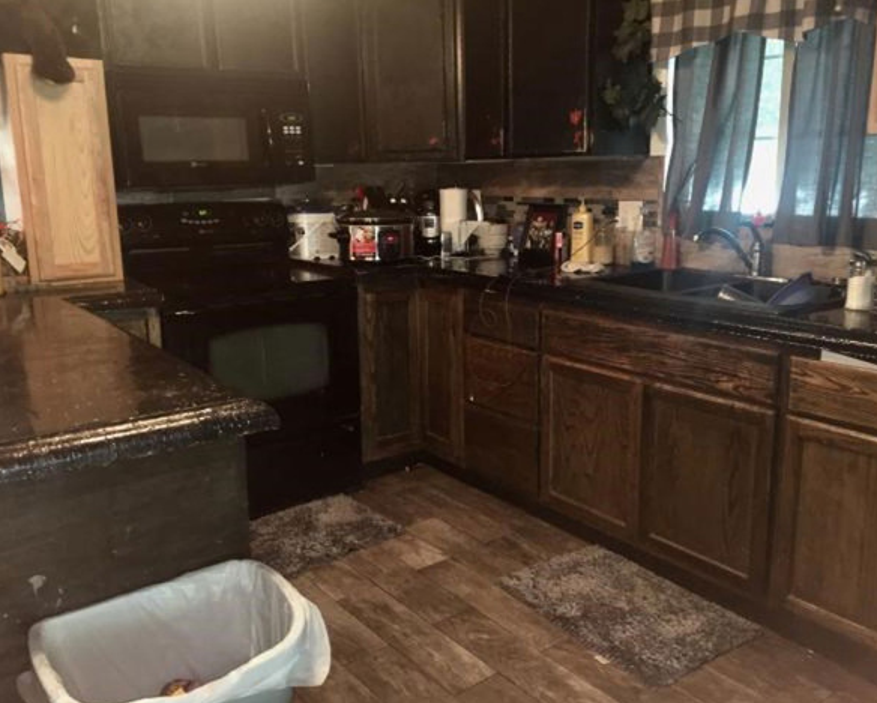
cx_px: 454
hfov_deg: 57.1
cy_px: 348
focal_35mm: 31
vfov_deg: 47.2
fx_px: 805
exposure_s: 1/16
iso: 125
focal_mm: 4.15
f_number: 2.2
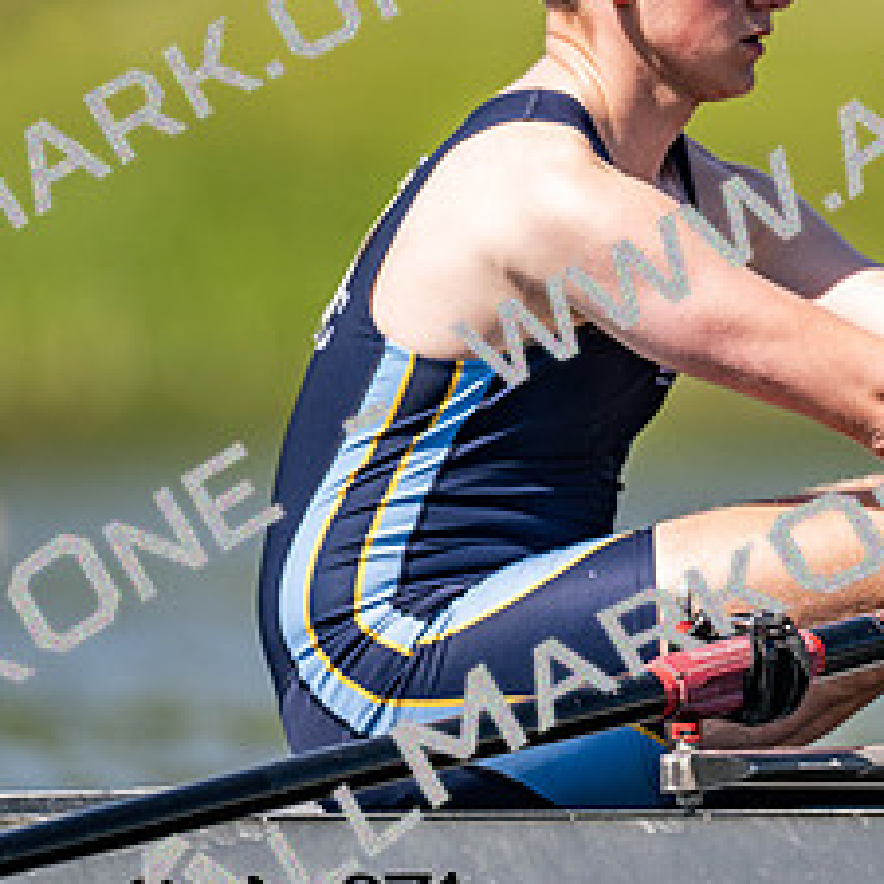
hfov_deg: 1.3
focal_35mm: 1317
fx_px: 38051
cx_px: 939
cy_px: 399
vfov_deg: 1.3
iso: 250
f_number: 4
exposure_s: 1/2500
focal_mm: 600
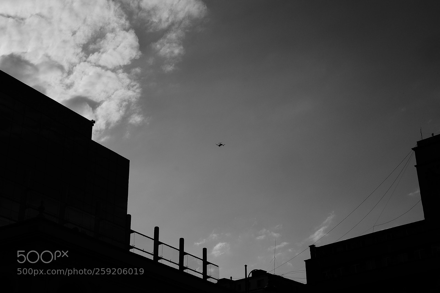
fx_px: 648
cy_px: 146
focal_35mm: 53
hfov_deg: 37.5
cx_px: 220
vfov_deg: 25.5
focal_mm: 35
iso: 400
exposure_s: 1/950
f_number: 16
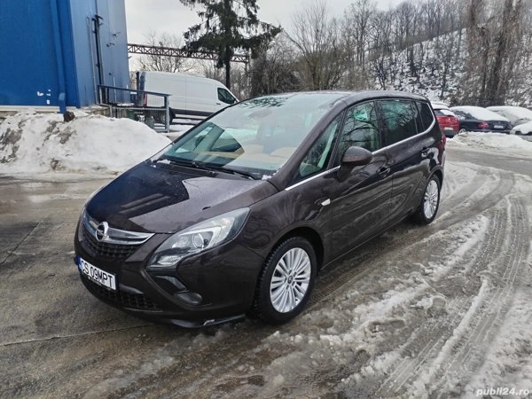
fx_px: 446
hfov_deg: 61.7
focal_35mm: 29
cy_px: 200
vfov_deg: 48.2
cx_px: 266
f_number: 1.8
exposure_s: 1/301
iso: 100
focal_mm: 4.75
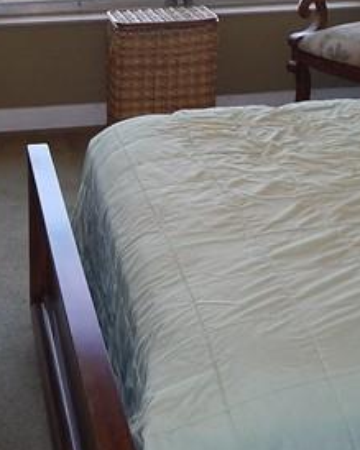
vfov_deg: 21.0
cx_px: 164
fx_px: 1119
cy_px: -110
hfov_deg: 18.3
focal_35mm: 84
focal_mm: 4
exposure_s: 1/30
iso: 160
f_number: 3
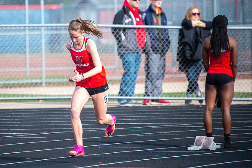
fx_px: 3807
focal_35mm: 544
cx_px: 81
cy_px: 67
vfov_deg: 2.5
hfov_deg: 3.8
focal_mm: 400
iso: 1000
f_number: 5.6
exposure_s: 1/3200
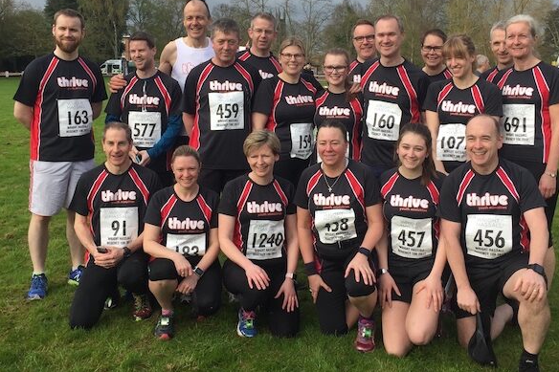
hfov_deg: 60.3
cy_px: 186
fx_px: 481
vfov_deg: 42.3
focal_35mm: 31
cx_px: 285
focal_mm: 4.15
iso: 32
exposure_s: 1/628
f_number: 2.2
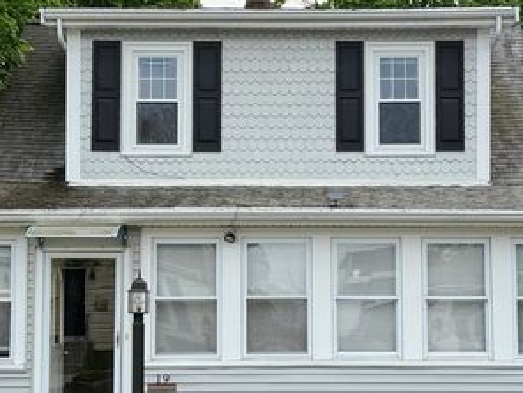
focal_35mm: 81
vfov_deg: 18.2
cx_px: 292
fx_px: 1224
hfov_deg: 24.1
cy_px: 247
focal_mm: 6.76
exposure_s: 1/2494
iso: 80
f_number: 1.78
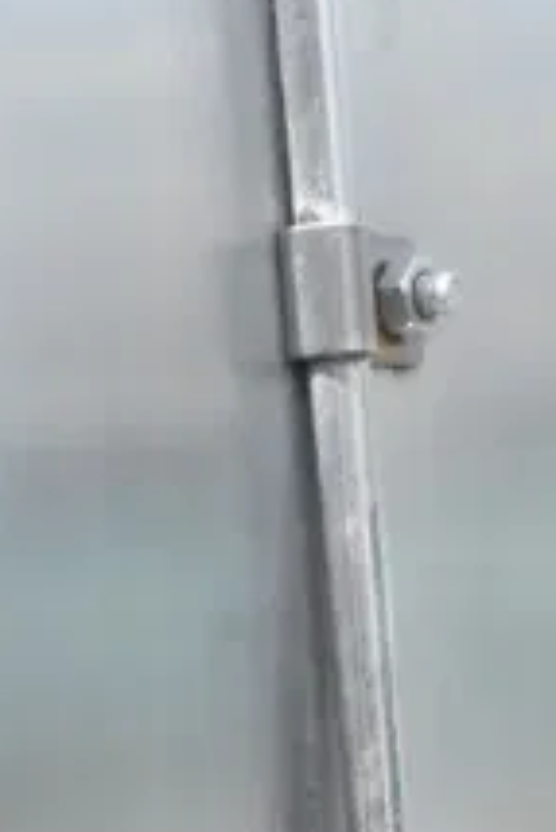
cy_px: 1238
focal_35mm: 160
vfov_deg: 12.2
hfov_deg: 8.6
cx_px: 264
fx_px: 3704
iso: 6400
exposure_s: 1/1250
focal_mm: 25
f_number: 18
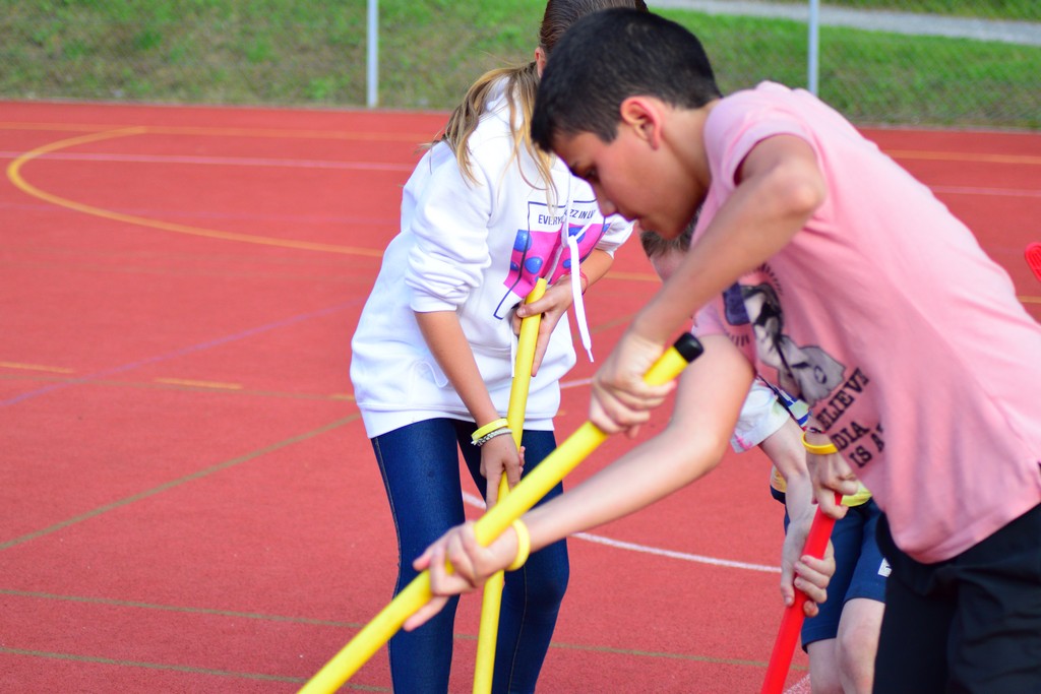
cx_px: 520
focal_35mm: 105
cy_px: 347
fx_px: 3036
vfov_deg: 13.0
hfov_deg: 19.5
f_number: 4
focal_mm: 70
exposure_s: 1/640
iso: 720
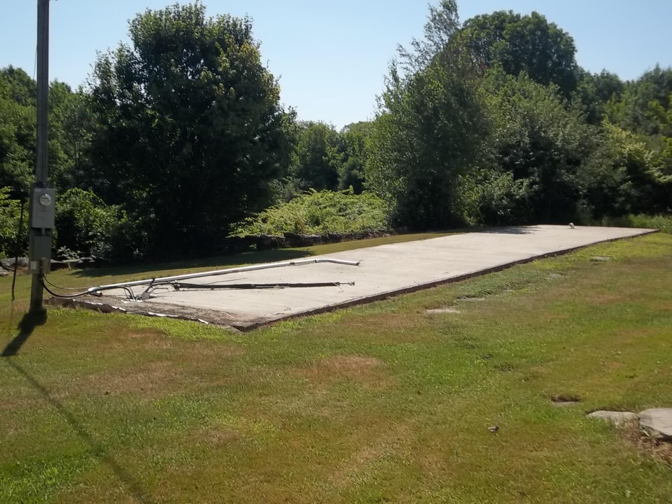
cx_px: 336
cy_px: 252
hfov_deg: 50.1
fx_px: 718
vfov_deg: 38.7
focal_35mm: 37
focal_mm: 6.6
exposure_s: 1/160
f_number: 10.1
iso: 80
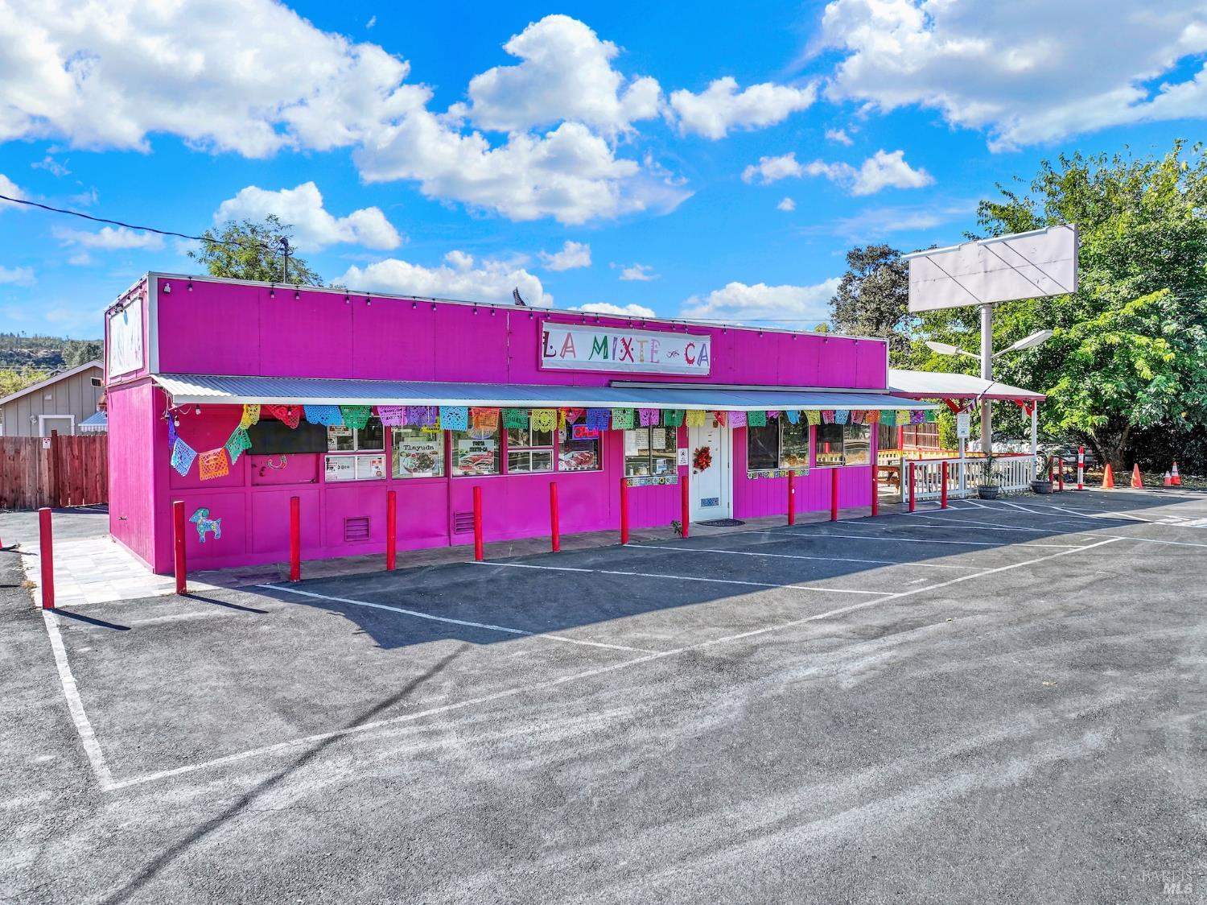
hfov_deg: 71.6
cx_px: 604
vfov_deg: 56.8
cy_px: 452
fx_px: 837
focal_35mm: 24
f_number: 2.8
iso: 230
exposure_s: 1/1600
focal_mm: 12.3
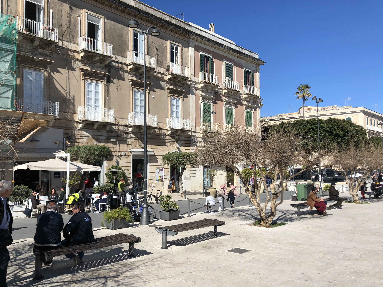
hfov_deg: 63.4
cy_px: 144
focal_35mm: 28
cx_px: 192
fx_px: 310
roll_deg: +1.4
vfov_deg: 49.7
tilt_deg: +2.4
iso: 20
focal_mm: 4
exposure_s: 1/2857
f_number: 1.8
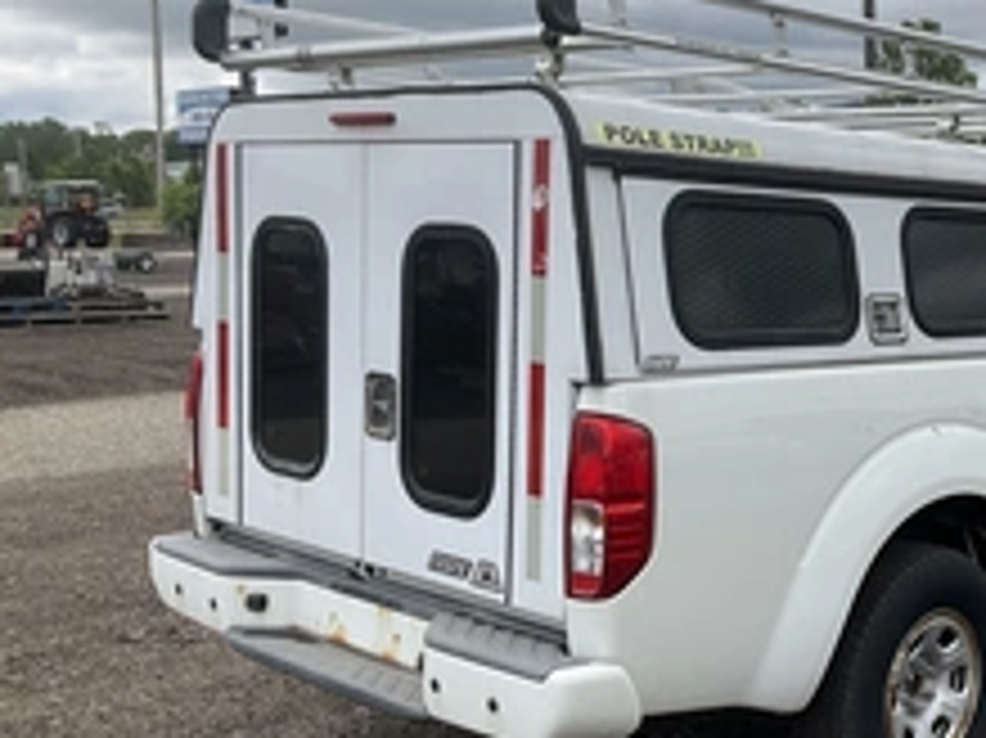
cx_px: 824
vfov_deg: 27.5
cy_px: 392
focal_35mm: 53
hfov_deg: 34.8
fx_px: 1509
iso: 25
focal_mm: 3
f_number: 1.8
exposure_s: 1/1730
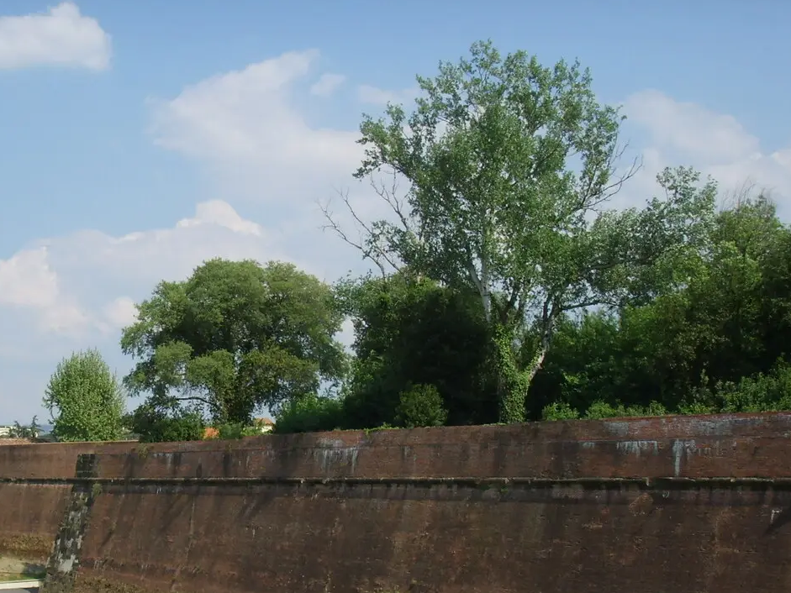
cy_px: 433
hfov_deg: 32.7
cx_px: 215
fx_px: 1326
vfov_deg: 25.0
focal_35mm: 58
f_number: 6.3
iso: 50
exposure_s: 1/350
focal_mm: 6.6
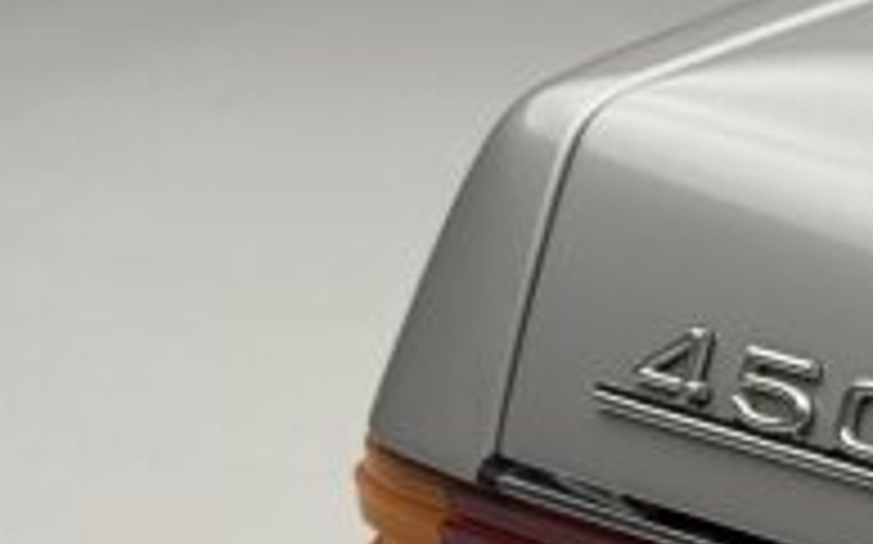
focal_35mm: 168
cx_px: 1372
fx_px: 3995
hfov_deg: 11.8
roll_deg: -0.4
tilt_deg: -23.3
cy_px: 926
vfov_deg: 7.6
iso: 80
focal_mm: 6.76
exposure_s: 1/109
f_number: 1.78
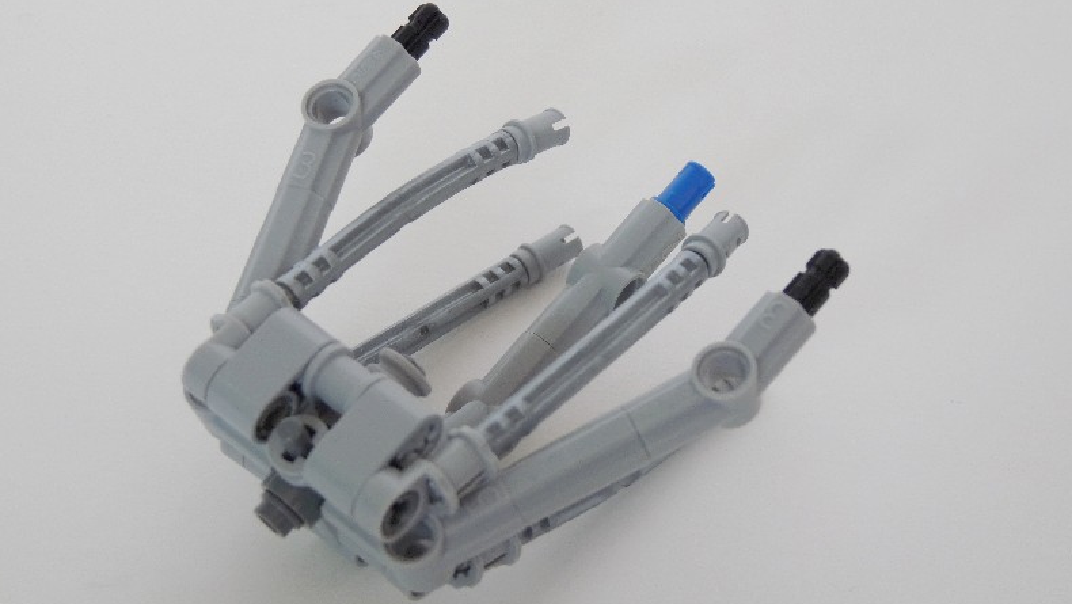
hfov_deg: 24.7
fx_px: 2445
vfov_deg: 14.1
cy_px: 239
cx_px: 532
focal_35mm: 86
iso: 100
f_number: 3.4
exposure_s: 1/10
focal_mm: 13.8
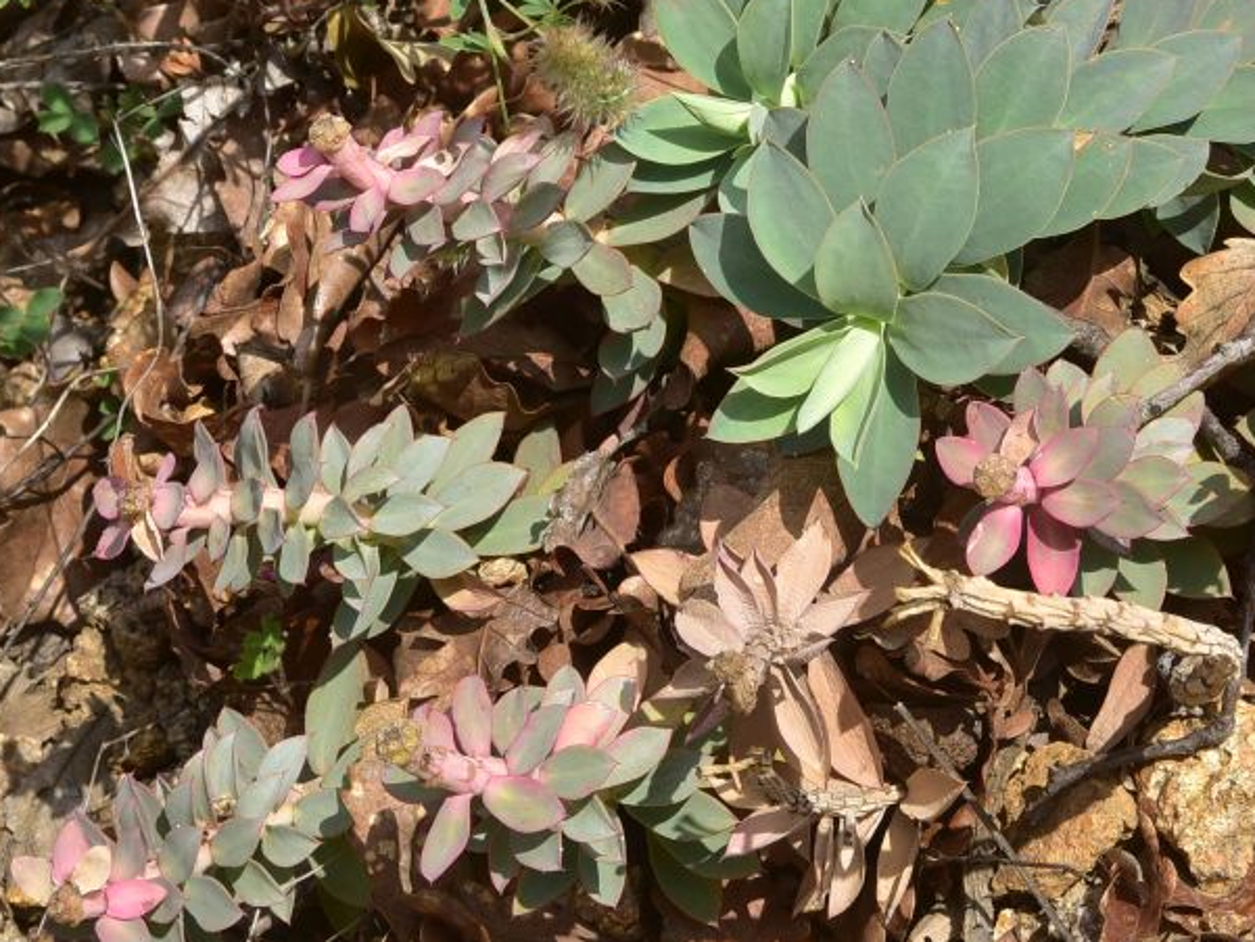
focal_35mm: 104
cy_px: 248
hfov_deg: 18.8
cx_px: 946
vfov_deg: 14.2
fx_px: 3771
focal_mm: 50
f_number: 22
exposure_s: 1/125
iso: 320
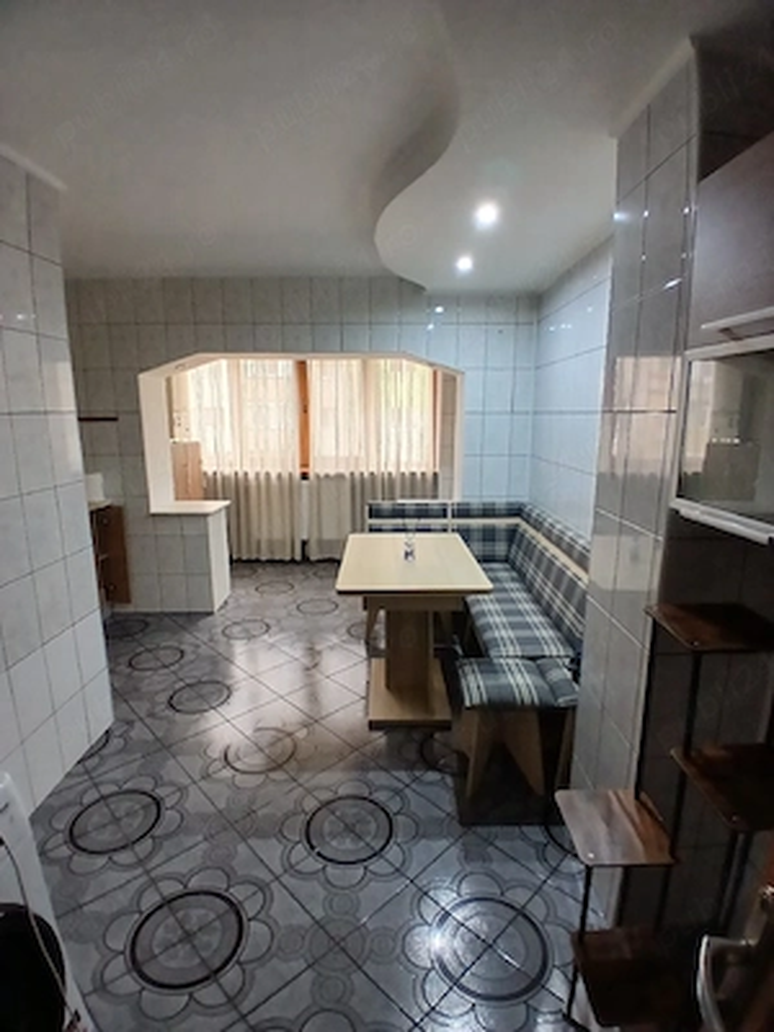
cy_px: 516
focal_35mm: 17
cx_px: 387
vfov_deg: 91.0
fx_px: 507
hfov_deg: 74.7
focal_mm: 1.4
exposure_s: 1/33.3
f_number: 2.2
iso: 160
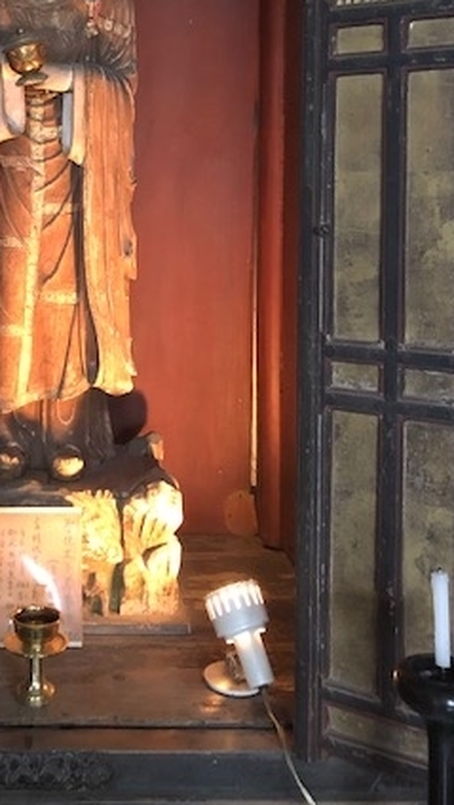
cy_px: 199
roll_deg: +0.5
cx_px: 49
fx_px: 983
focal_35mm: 46
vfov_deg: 43.1
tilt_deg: +0.5
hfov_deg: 25.3
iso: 125
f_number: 1.8
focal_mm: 3.99
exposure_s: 1/4
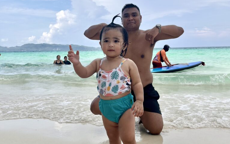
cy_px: 59
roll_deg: +1.0
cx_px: 115
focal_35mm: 37
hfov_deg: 52.7
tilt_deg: -2.0
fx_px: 232
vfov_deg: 34.3
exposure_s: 1/3623
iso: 50
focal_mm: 5.1
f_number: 1.6
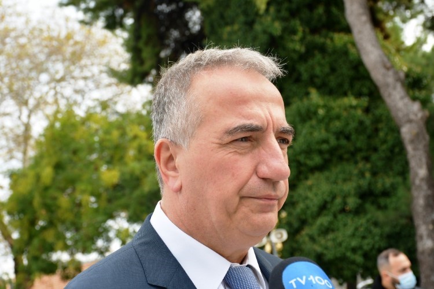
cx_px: 217
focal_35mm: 57
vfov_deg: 23.8
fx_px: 687
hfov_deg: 35.1
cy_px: 144
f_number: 5.6
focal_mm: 38
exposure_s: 1/250
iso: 200
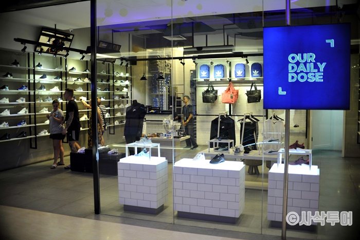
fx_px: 350
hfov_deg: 54.5
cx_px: 180
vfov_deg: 37.8
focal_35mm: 35
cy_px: 120
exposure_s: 1/30
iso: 250
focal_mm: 35
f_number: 2.8
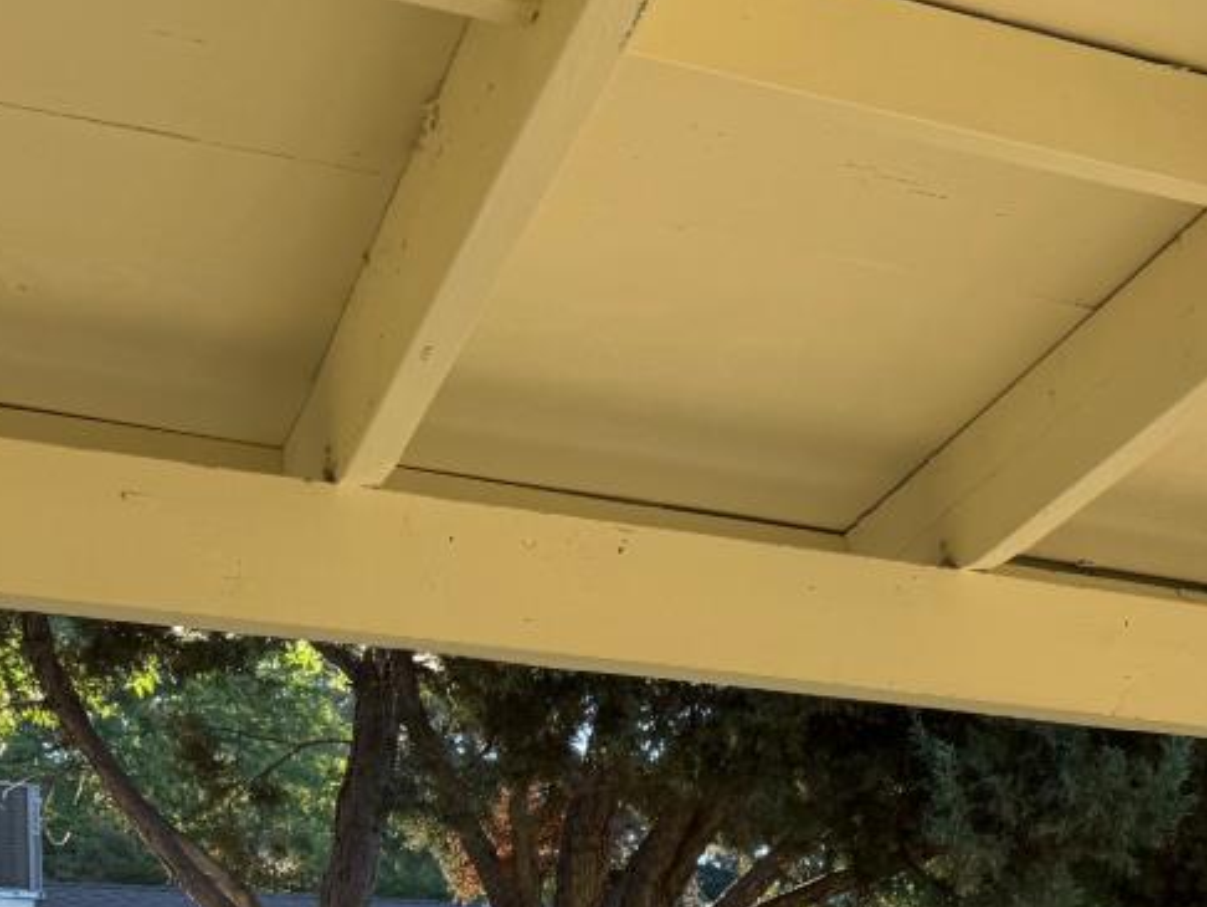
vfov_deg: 18.1
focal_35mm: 74
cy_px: 1298
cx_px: 1686
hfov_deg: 22.6
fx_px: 2582
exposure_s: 1/842
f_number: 1.78
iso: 80
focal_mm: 6.76
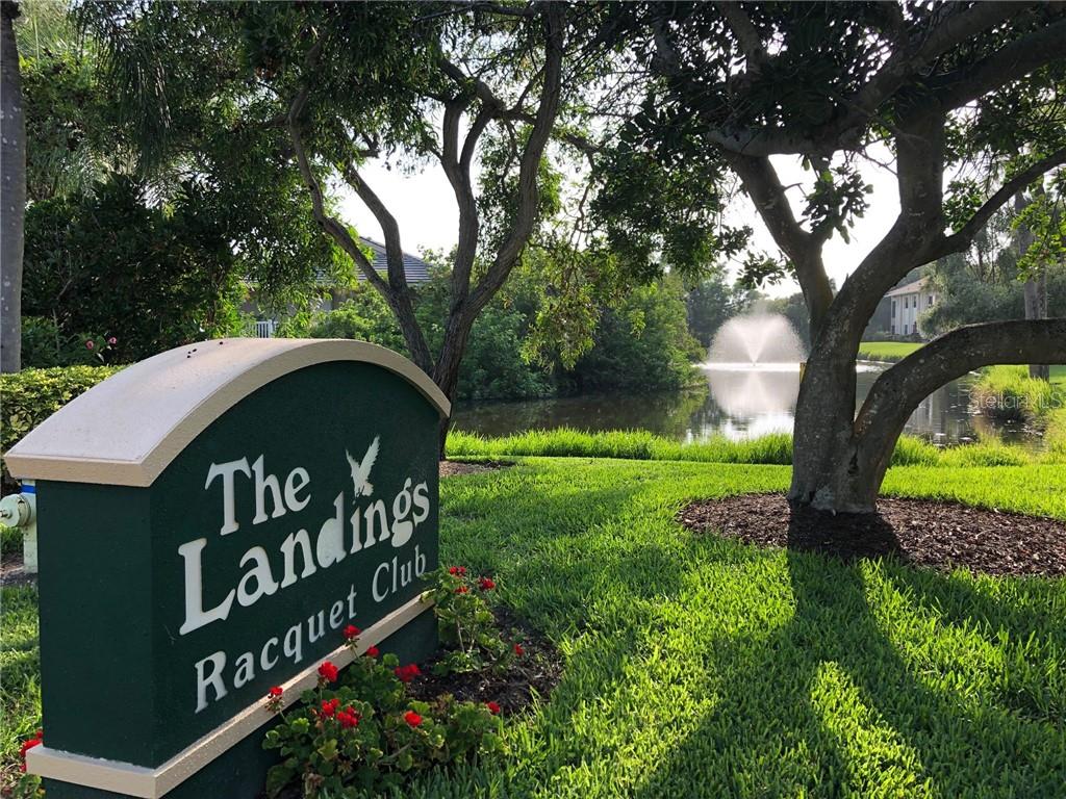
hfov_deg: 63.4
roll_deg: +0.8
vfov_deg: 49.7
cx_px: 533
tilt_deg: -3.2
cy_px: 400
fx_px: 862
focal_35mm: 28
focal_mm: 3.99
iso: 20
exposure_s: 1/600
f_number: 1.8
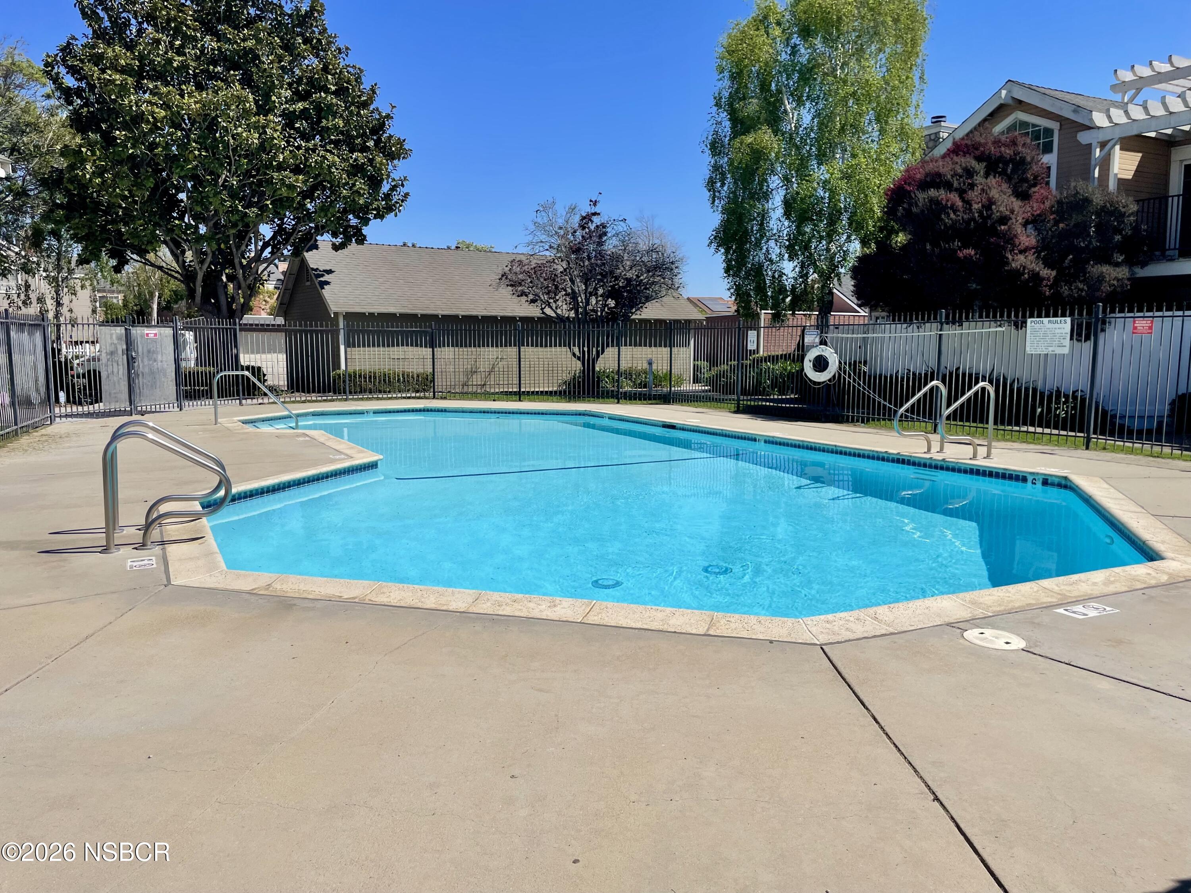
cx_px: 596
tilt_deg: -7.0
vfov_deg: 53.1
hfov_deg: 67.3
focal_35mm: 26
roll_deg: -0.2
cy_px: 446
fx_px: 895
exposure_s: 1/9091
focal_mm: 4.2
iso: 32
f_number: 1.6
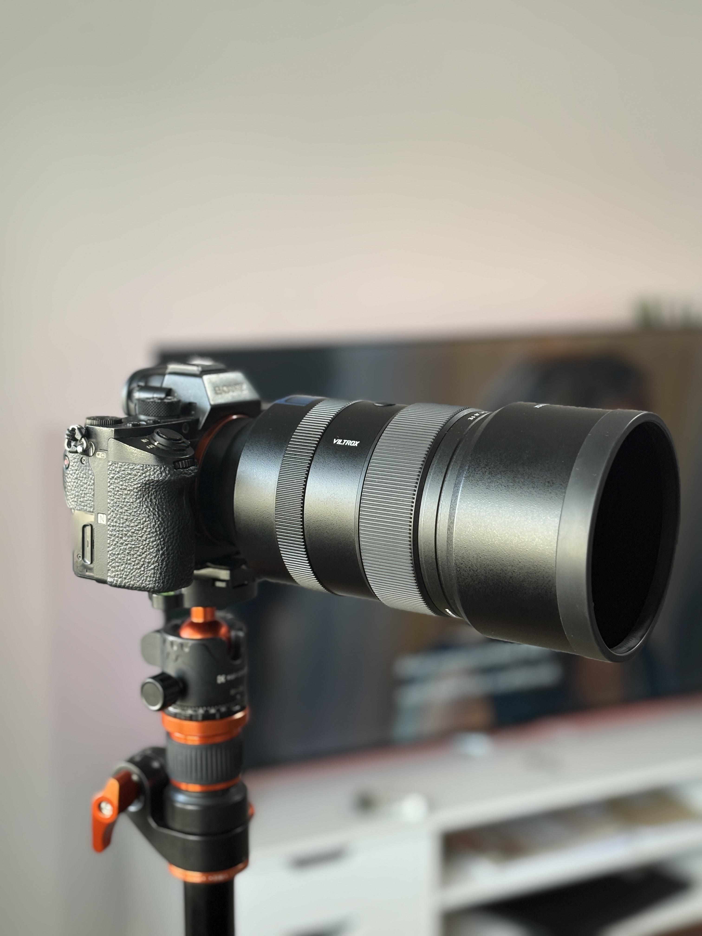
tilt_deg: -8.4
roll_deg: +0.7
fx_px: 1406
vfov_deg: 36.8
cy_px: 468
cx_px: 351
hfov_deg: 28.0
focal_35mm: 52
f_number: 1.6
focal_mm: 5.96
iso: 100
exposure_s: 1/60
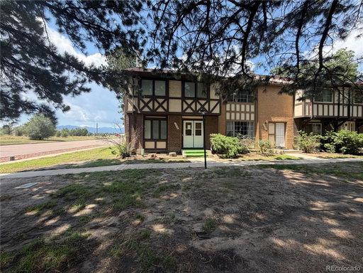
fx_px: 147
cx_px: 182
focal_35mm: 14
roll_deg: -0.3
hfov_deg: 102.1
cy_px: 136
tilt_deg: +0.7
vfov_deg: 85.7
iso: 50
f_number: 2.2
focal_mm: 2.22
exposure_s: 1/502
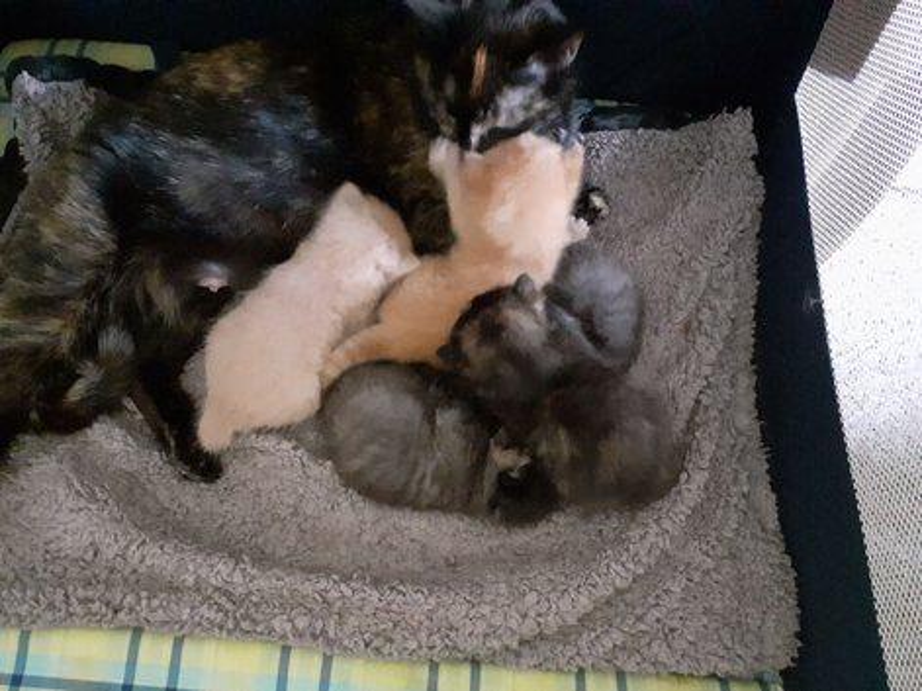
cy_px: 346
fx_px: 719
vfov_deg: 51.3
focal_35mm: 27
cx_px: 461
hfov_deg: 65.3
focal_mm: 3.6
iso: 1250
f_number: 1.9
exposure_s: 1/13
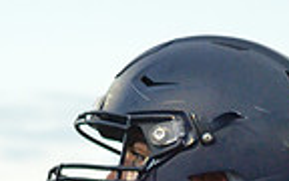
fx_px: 2655
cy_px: 541
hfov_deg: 6.2
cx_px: 126
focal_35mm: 337
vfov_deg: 3.8
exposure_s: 1/500
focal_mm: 55
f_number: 4.5
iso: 2500
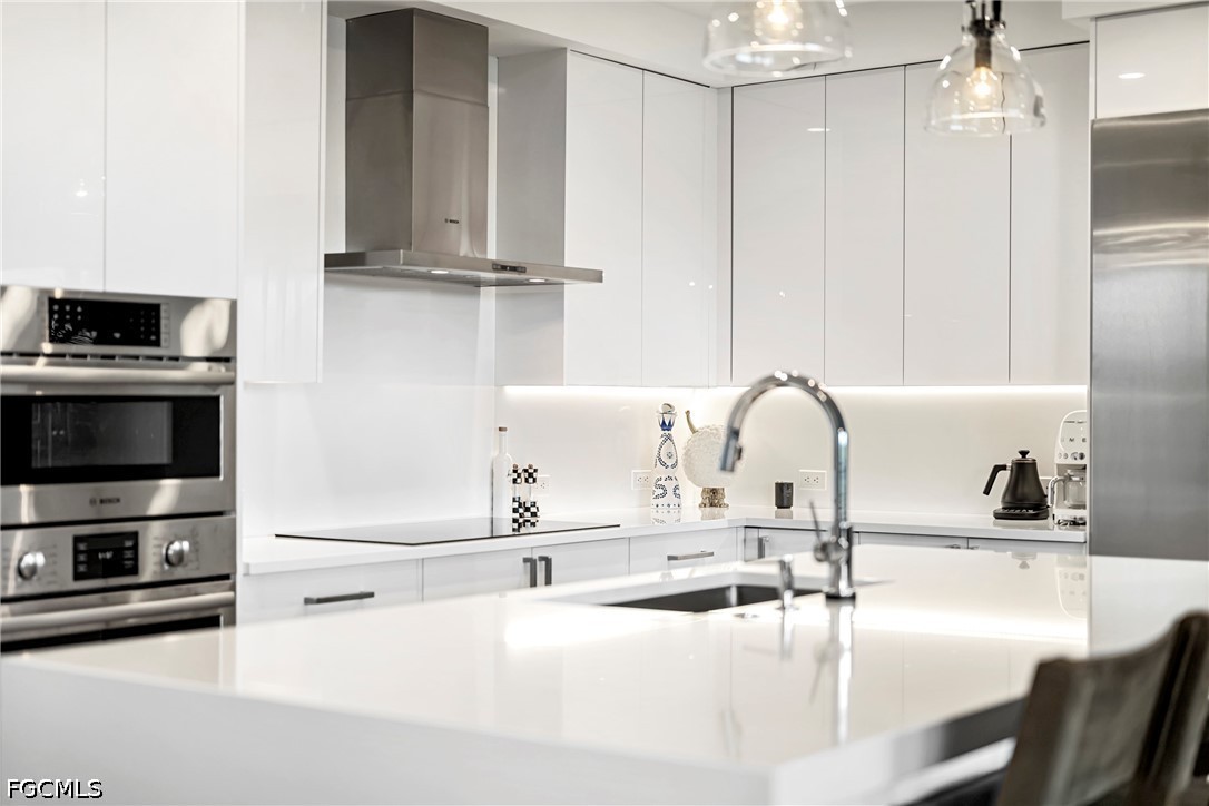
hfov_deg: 39.6
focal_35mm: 50
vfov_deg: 27.0
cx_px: 604
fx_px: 1679
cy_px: 403
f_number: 1.8
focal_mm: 50
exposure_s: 1/250
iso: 250
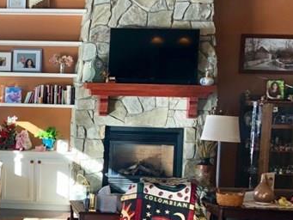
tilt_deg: -4.1
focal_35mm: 87
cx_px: -96
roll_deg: -0.6
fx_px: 737
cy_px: 144
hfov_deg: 20.4
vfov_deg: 16.9
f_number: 1.8
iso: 40
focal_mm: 3.99
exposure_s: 1/120
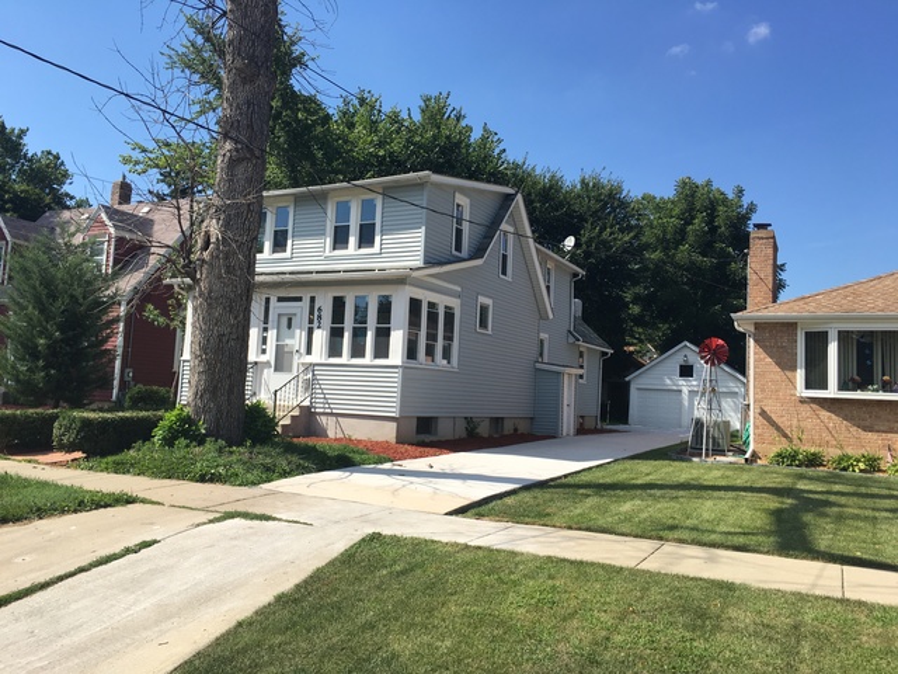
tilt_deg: +5.3
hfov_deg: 61.7
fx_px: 752
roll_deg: -3.3
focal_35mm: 29
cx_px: 449
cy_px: 337
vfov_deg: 48.2
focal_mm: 4.15
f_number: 2.2
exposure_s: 1/1131
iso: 25
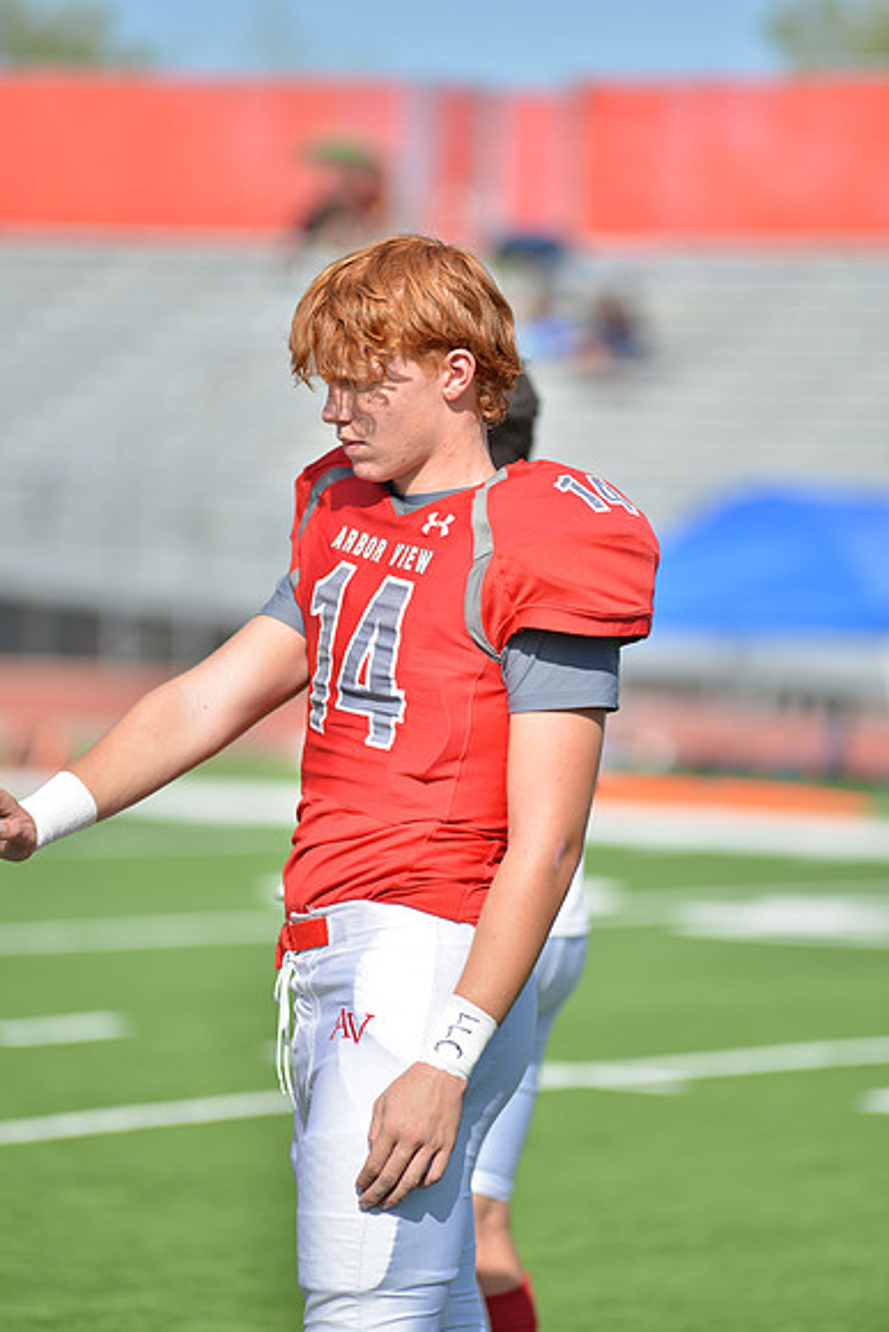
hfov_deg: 6.9
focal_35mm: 200
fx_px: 7403
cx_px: 444
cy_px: 666
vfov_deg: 10.3
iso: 100
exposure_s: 1/1600
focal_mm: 200
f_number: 2.8
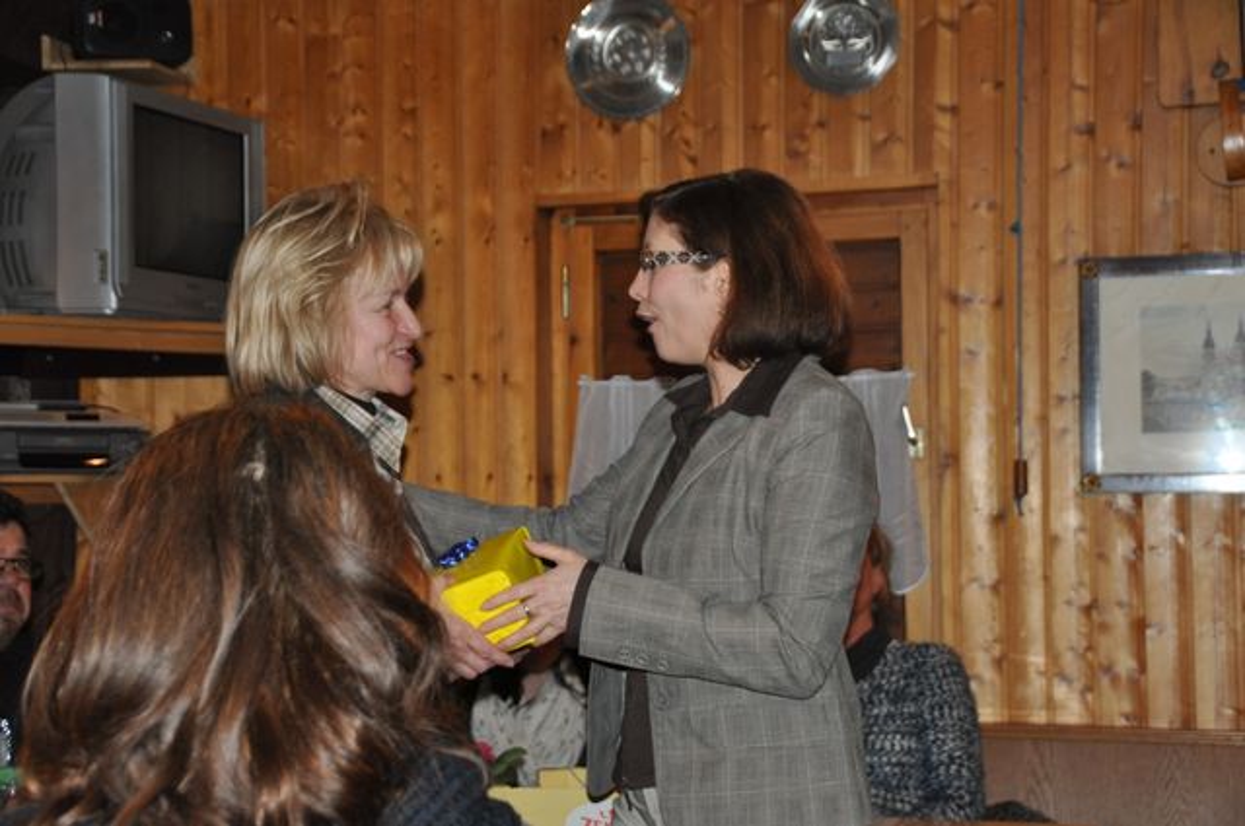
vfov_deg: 20.6
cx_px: 622
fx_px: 2280
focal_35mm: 66
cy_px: 413
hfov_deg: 30.5
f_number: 4.5
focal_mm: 44
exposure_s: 1/60
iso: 800
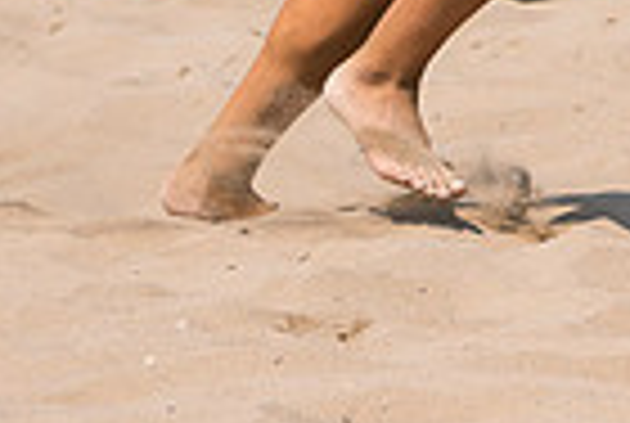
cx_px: 1264
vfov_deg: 3.9
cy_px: -281
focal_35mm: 351
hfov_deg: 5.7
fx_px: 6156
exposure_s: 1/2500
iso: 200
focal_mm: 57
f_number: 4
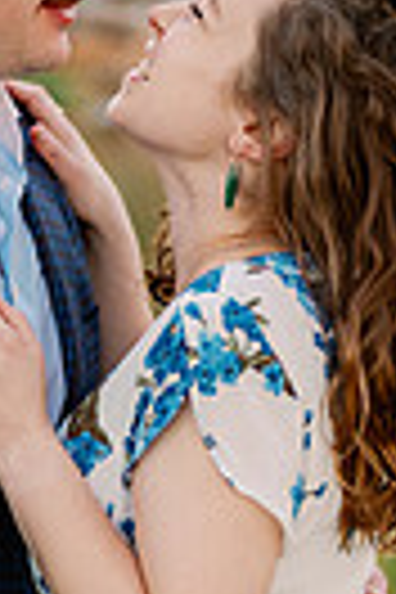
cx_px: 50
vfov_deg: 12.0
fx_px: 2821
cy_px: 490
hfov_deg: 8.0
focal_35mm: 171
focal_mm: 50
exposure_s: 1/500
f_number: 2
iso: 640
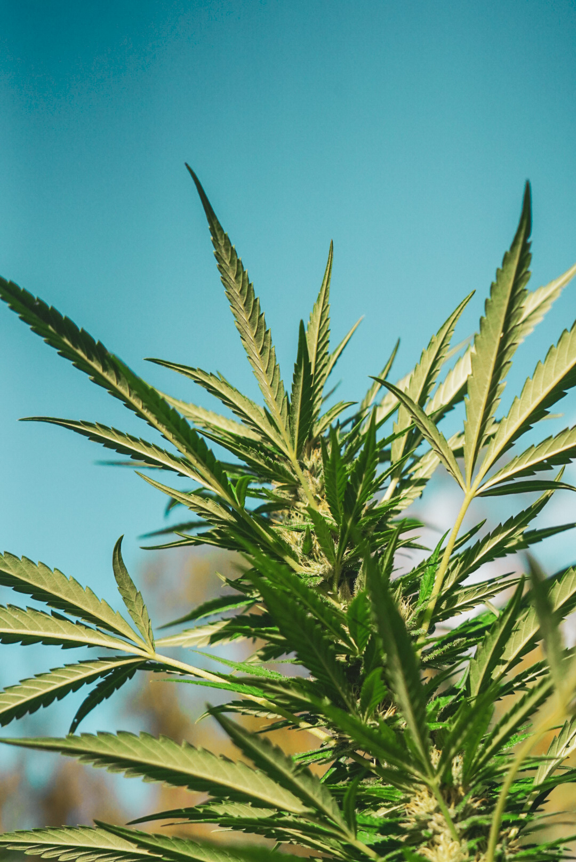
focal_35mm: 50
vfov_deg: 39.6
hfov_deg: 27.0
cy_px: 431
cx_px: 288
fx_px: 1198
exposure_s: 1/8000
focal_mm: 50
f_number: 3.5
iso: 3200
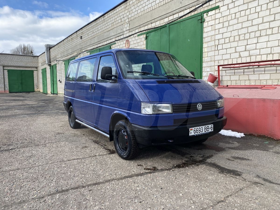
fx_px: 210
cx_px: 140
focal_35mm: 26
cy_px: 105
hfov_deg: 67.3
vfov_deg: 53.1
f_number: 1.8
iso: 32
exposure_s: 1/998
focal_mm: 4.25
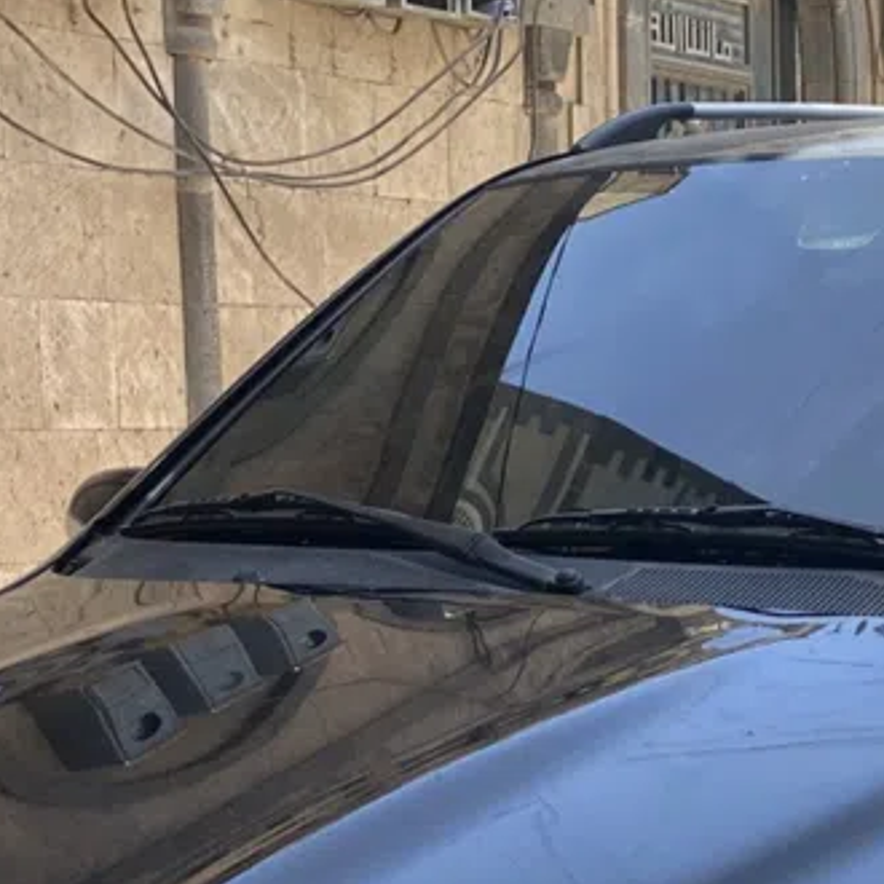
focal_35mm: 95
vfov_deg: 17.6
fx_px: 2745
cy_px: 1003
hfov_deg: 17.4
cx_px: 1066
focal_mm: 4.25
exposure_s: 1/942
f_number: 1.8
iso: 32
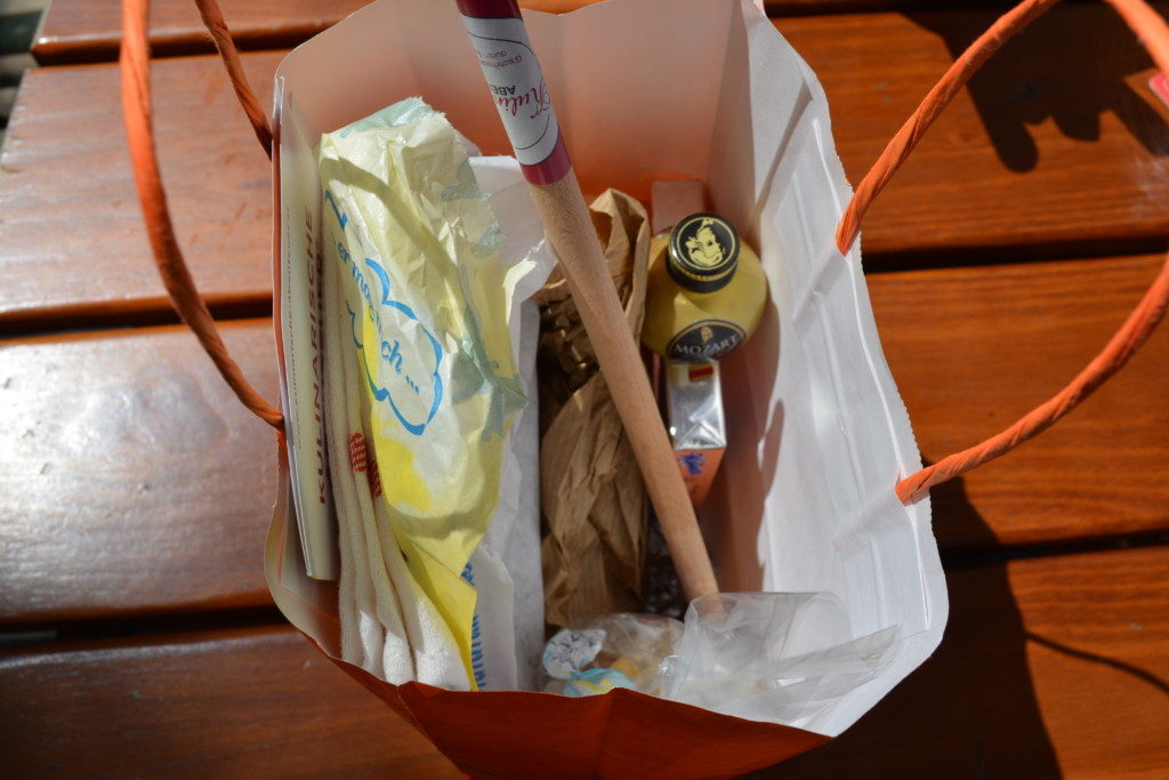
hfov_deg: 53.1
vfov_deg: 36.9
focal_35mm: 36
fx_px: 1169
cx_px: 584
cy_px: 390
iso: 100
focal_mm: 24
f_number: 9
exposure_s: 1/320
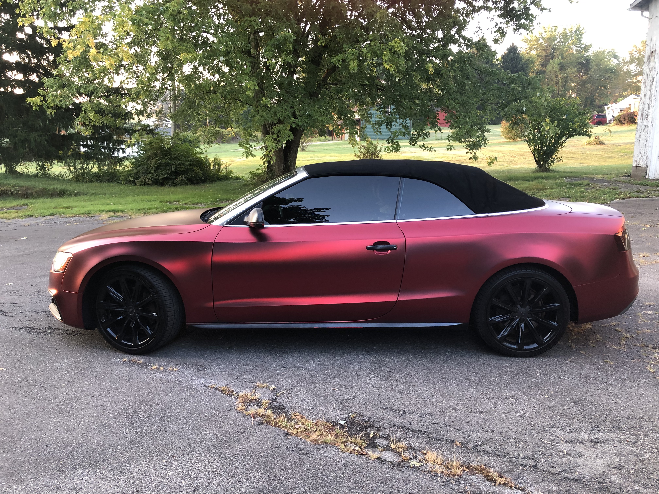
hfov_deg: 63.4
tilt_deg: -9.8
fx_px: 533
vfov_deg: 49.7
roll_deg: +0.9
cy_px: 247
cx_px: 330
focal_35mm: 28
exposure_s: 1/24
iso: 40
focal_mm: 3.99
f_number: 1.8
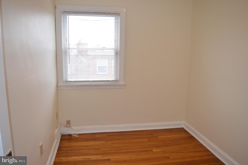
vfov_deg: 47.8
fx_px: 186
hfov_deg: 67.4
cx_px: 124
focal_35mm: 27
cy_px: 82
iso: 360
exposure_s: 1/125
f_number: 4
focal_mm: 18
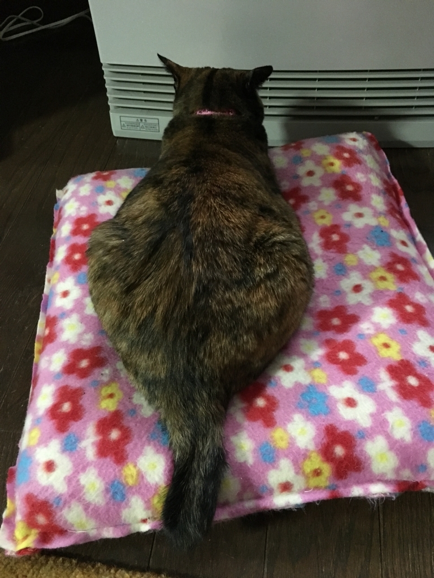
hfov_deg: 48.2
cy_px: 289
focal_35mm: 29
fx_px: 485
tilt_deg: -52.0
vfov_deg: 61.7
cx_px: 217
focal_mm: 4.15
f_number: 2.2
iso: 320
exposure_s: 1/15
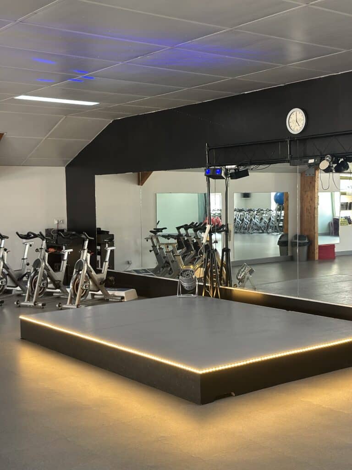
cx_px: 176
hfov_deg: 30.3
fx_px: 651
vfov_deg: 39.7
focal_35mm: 48
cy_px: 235
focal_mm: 6.86
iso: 250
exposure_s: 1/50
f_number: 1.78
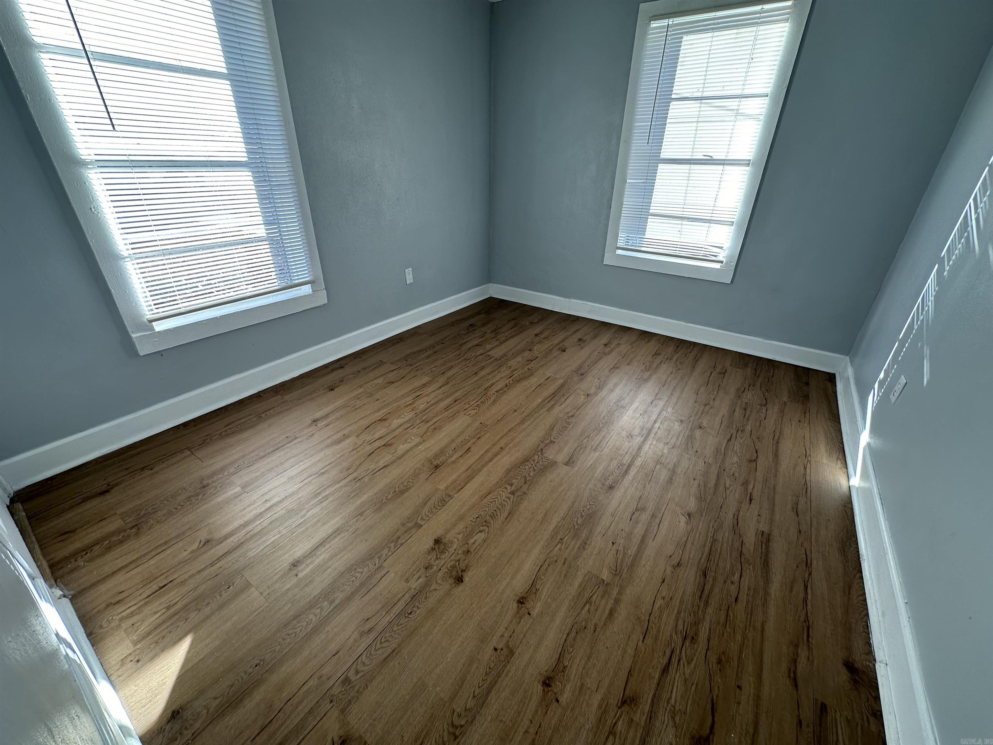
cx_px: 496
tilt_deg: -26.8
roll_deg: -0.8
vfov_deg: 85.7
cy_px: 372
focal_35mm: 14
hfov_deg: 102.1
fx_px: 402
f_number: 2.2
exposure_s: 1/151
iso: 40
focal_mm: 2.22
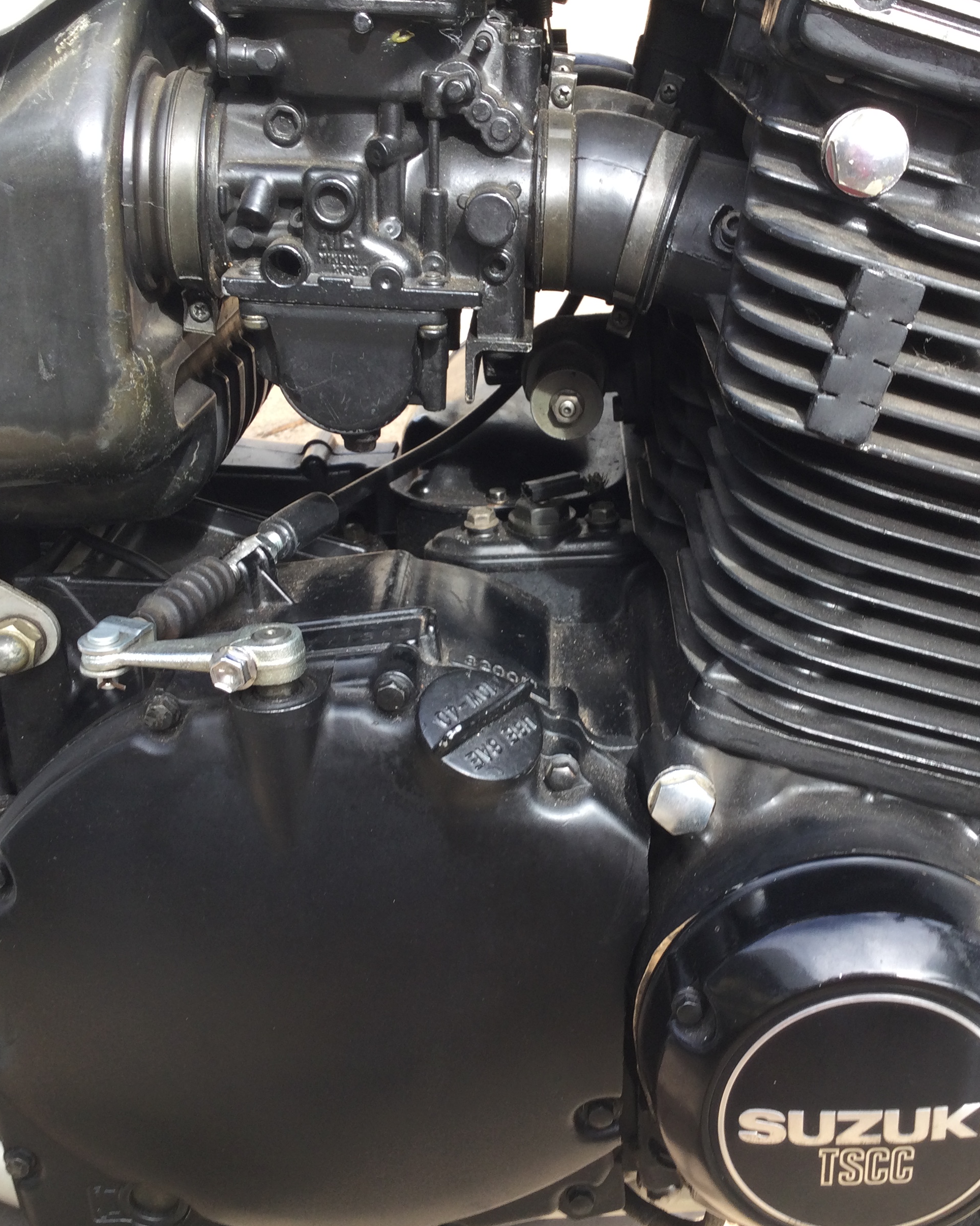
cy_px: 612
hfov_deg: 36.3
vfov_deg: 44.8
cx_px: 604
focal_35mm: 41
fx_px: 1487
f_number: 2.4
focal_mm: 3.3
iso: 25
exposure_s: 1/102
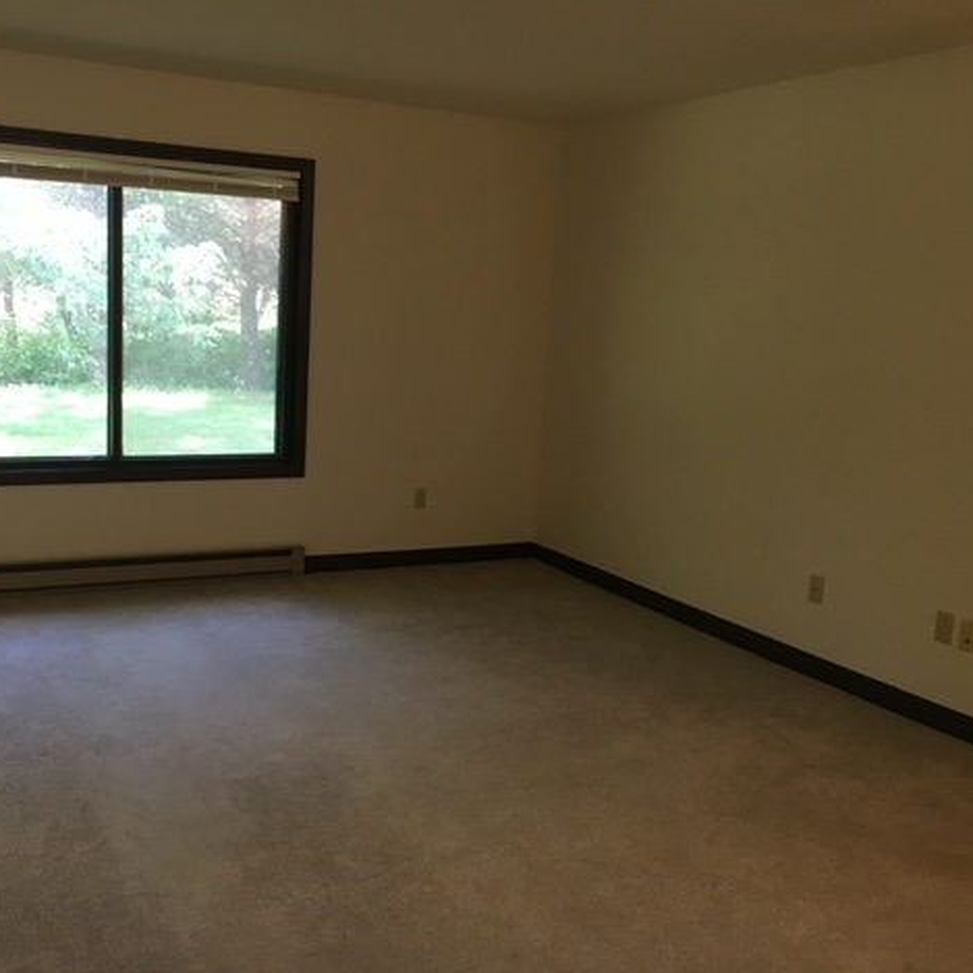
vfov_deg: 47.2
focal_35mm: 35
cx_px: 405
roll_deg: -2.6
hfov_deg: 47.0
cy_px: 494
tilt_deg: -8.9
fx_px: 1113
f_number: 2.2
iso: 80
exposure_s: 1/30
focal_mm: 4.15
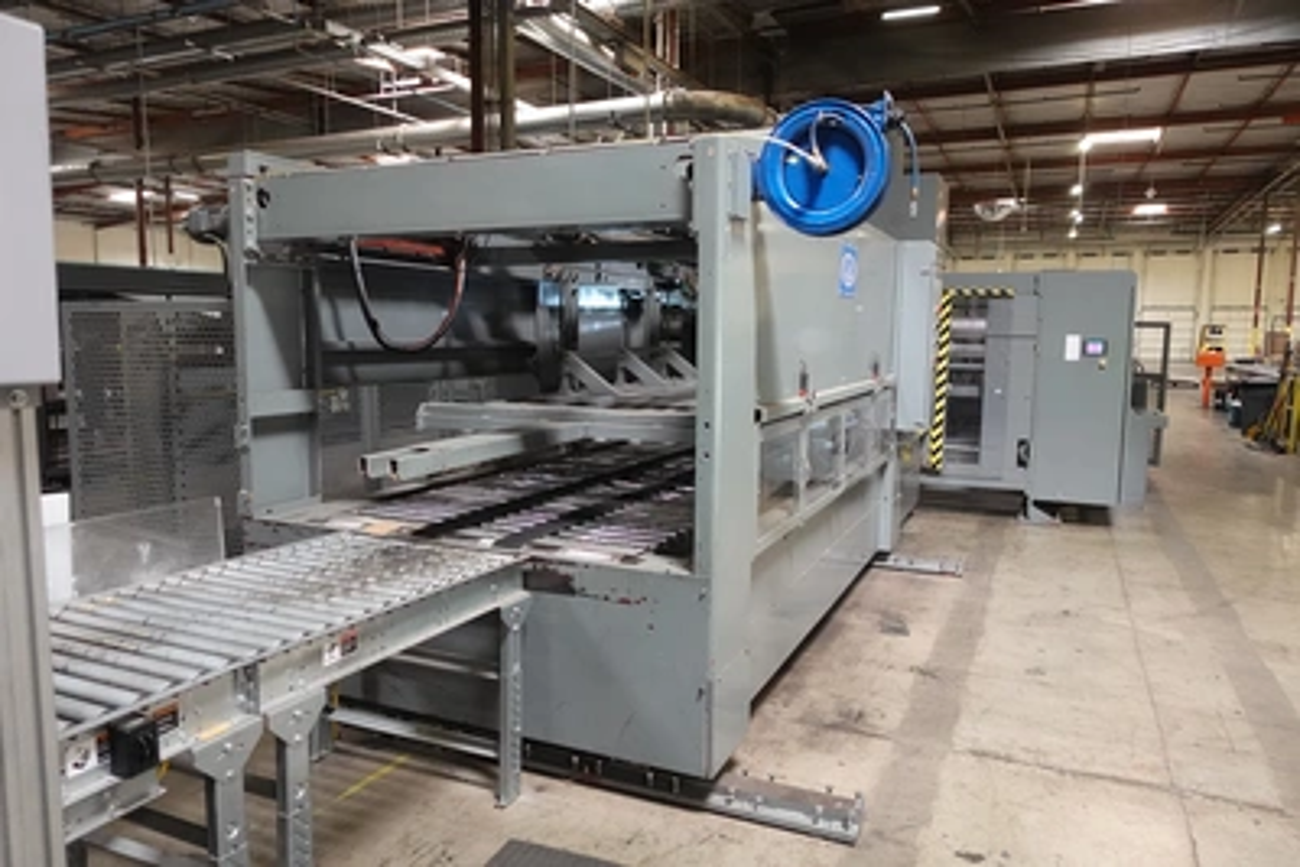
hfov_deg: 73.7
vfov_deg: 53.2
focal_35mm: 24
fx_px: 867
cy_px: 434
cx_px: 650
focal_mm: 8.8
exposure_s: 1/250
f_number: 1.8
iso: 2000
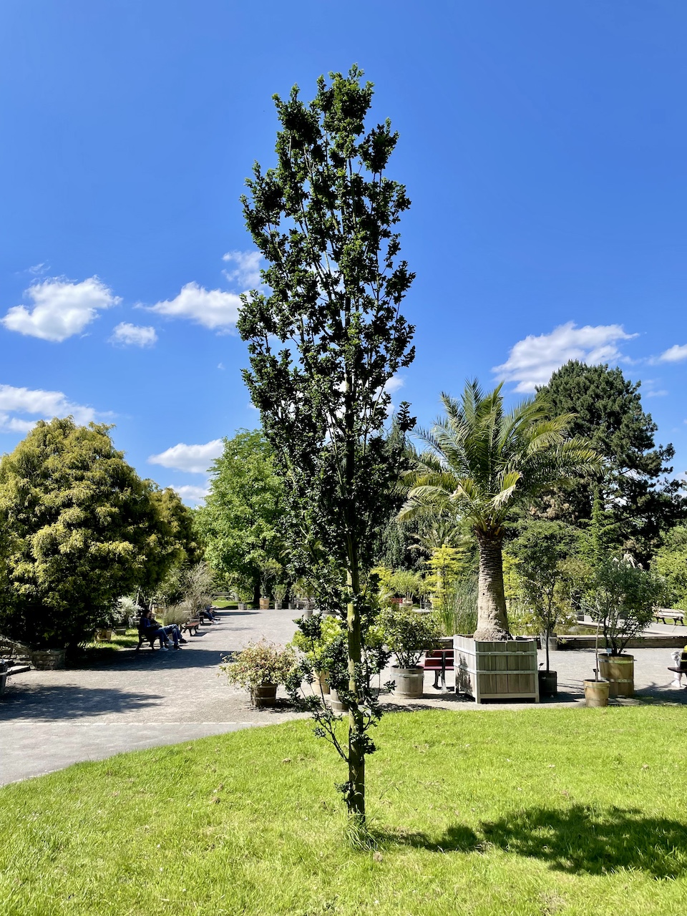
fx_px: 688
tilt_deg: +10.6
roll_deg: +0.1
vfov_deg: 67.3
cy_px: 458
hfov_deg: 53.1
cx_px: 344
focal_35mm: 26
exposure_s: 1/2681
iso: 32
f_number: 1.6
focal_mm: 4.2
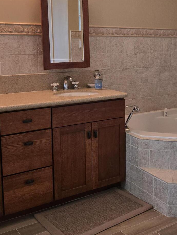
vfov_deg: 38.0
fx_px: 341
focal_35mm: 50
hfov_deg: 28.6
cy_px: 93
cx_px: 135
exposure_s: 1/120
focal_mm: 5.4
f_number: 1.8
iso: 125
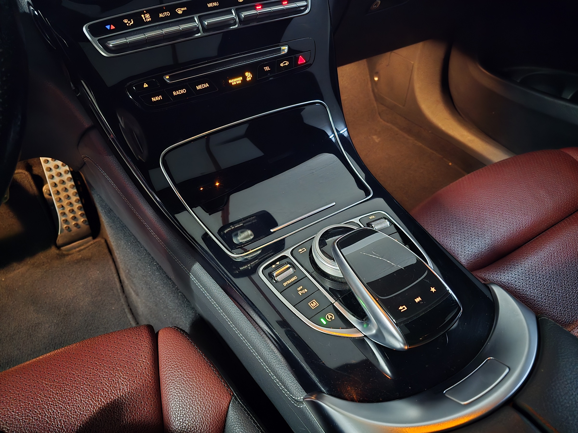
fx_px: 384
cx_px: 289
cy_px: 216
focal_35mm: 23
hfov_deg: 73.9
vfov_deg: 58.9
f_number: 1.7
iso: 3200
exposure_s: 1/15
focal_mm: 6.3
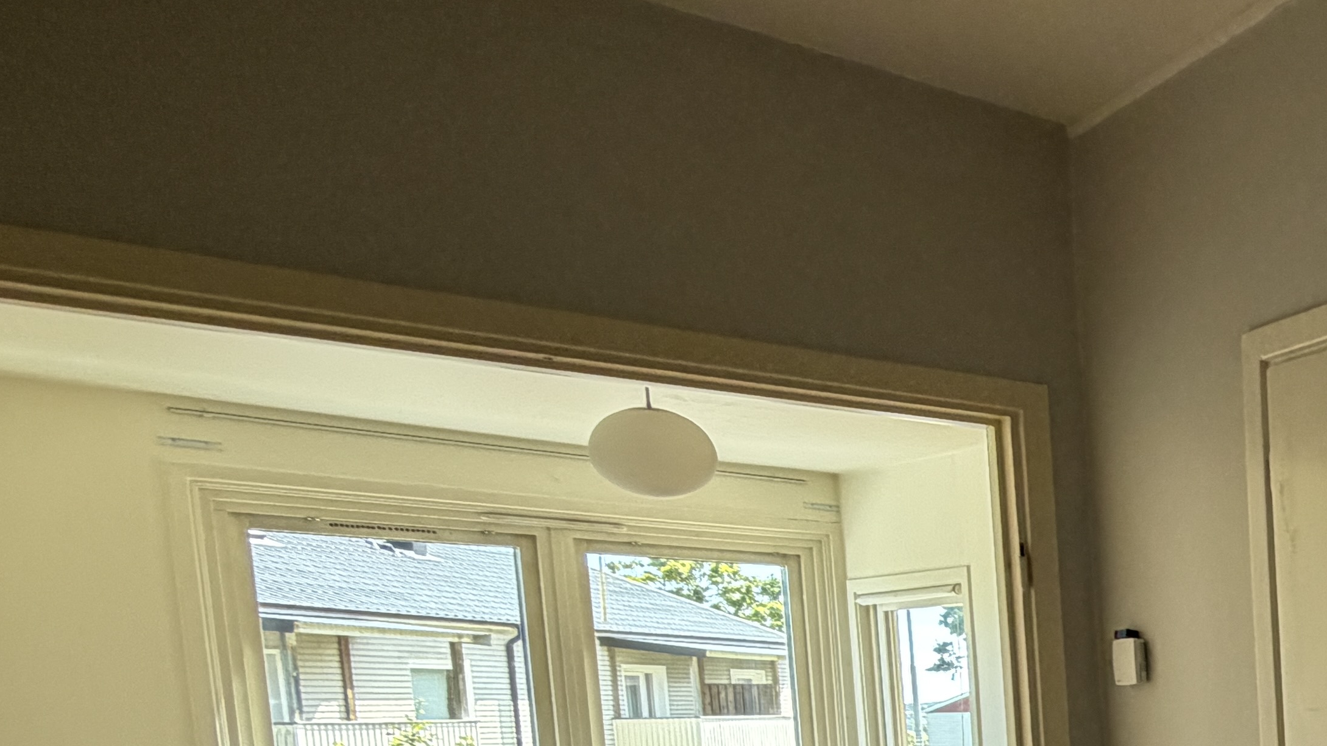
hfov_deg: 36.3
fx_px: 1407
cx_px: 1666
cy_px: 844
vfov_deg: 27.0
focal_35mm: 40
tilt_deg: -5.5
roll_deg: +0.7
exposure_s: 1/121
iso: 160
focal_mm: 2.22
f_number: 2.2
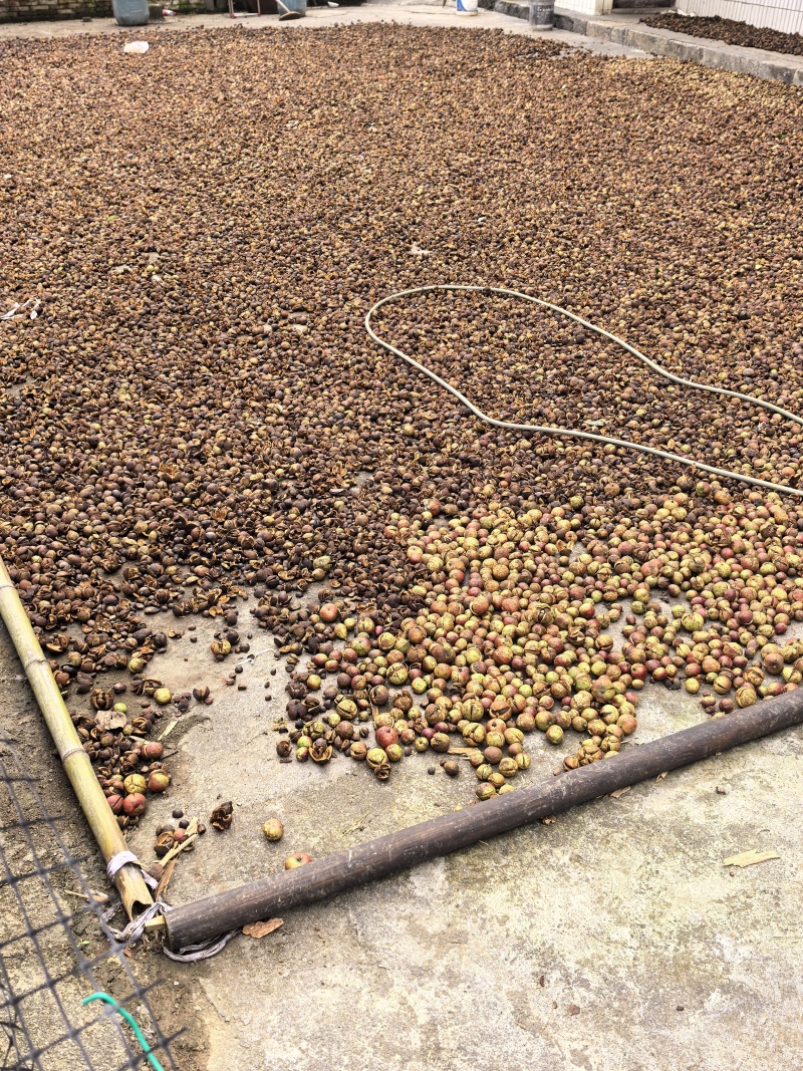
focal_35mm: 33
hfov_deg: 42.9
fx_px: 1021
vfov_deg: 55.4
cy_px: 536
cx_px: 402
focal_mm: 8.5
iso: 50
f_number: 2
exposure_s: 1/612
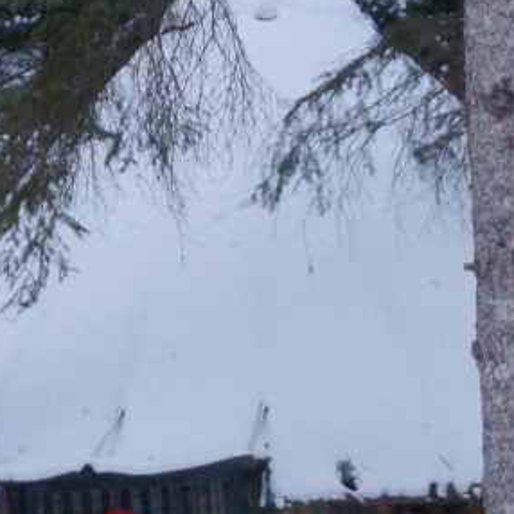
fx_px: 4107
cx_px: 139
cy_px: 444
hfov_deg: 7.2
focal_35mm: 244
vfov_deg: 7.1
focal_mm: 55
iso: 1250
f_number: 5
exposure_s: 1/100
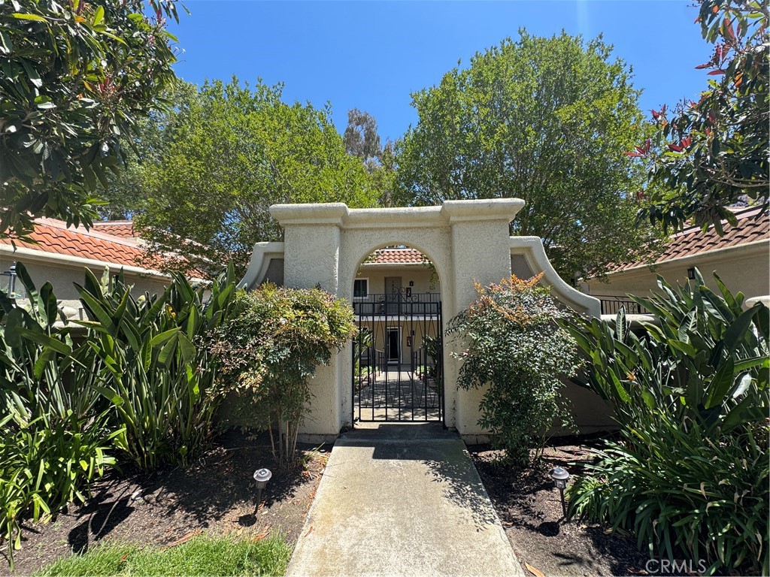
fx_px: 311
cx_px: 385
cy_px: 288
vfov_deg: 85.7
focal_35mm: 14
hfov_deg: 102.1
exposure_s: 1/600
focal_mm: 2.22
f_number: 2.2
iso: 40
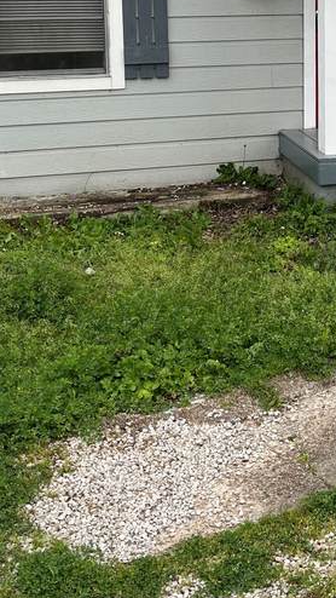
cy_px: 77
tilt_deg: -7.3
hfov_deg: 21.1
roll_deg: +1.5
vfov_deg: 35.9
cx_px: 337
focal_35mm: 55
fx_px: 871
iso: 50
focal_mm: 5.1
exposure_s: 1/766
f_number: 1.6
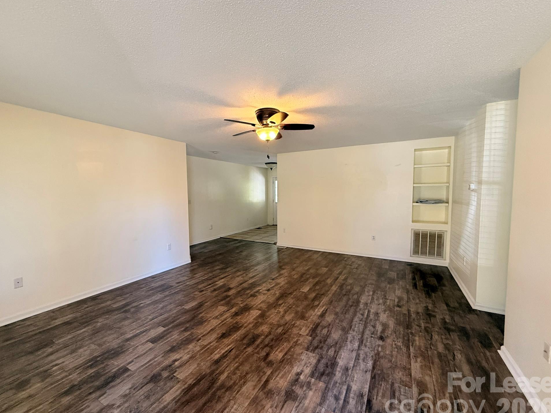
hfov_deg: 98.1
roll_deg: +0.1
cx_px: 263
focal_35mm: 15
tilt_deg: -3.3
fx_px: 239
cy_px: 208
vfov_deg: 81.8
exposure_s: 1/120
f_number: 2.2
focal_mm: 2.22
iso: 500
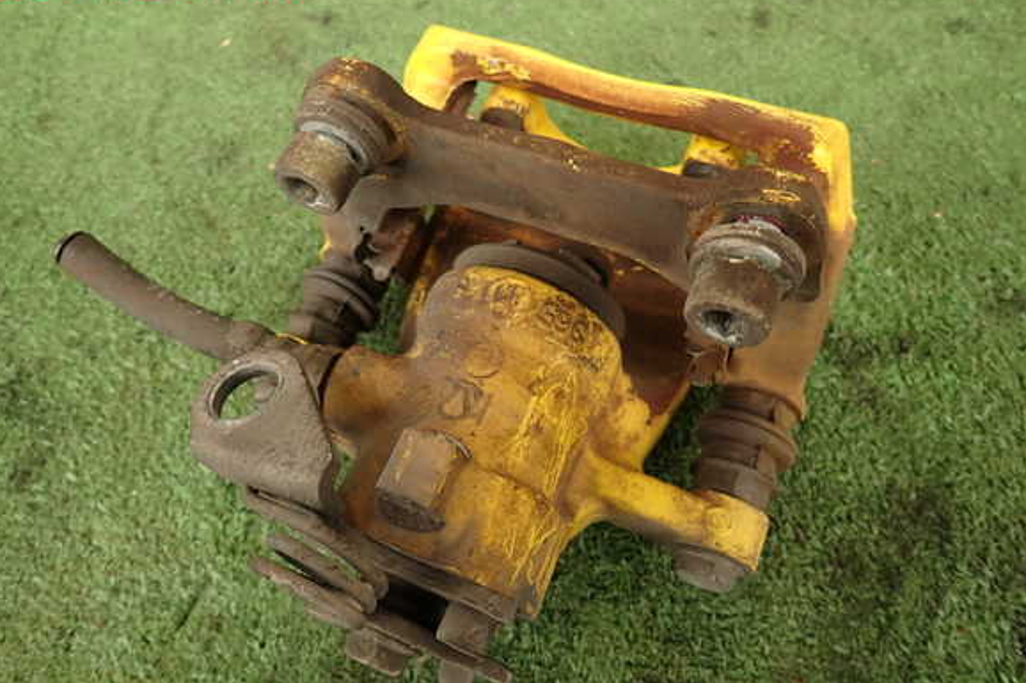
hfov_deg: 67.4
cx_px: 495
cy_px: 360
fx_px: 769
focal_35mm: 27
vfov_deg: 47.9
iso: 100
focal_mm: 4.5
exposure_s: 1/60
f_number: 2
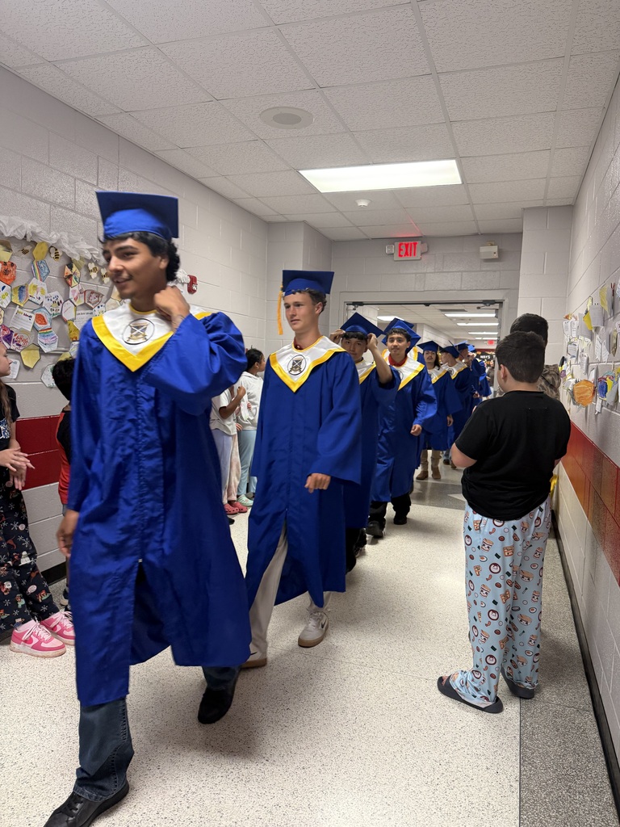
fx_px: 573
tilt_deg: -3.5
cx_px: 310
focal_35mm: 24
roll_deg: -2.0
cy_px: 414
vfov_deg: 71.6
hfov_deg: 56.8
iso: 200
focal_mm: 6.76
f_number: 1.78
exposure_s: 1/60
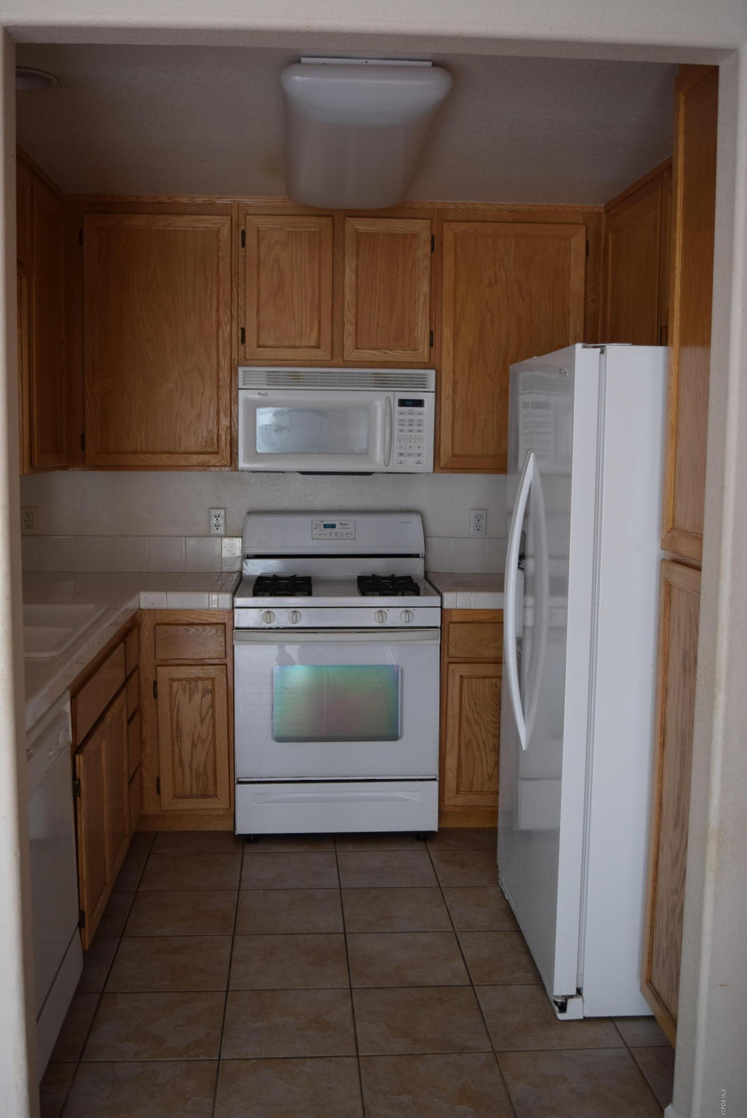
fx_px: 1119
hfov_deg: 36.9
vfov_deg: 53.1
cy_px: 559
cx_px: 374
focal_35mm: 36
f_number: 4.5
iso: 400
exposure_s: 1/80
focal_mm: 24
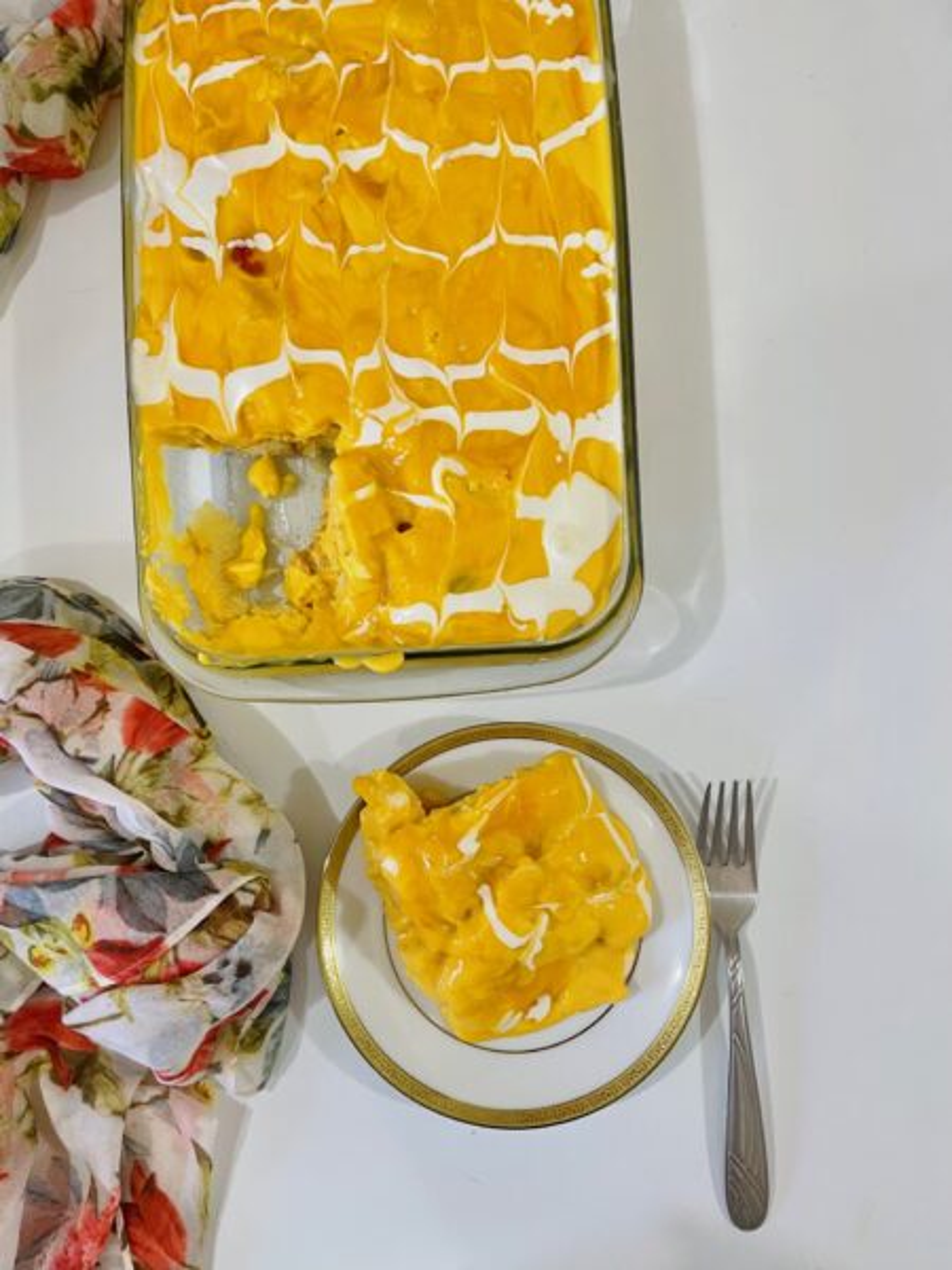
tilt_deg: -84.5
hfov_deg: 53.1
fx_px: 953
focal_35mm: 26
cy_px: 635
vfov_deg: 67.3
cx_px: 476
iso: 80
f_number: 1.6
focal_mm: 4.2
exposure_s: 1/60
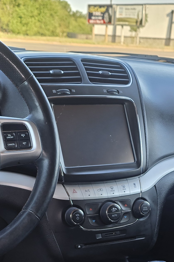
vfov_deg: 25.4
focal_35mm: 76
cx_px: 100
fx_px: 551
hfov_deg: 17.9
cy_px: 257
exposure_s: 1/180
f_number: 1.7
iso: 40
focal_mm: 6.3
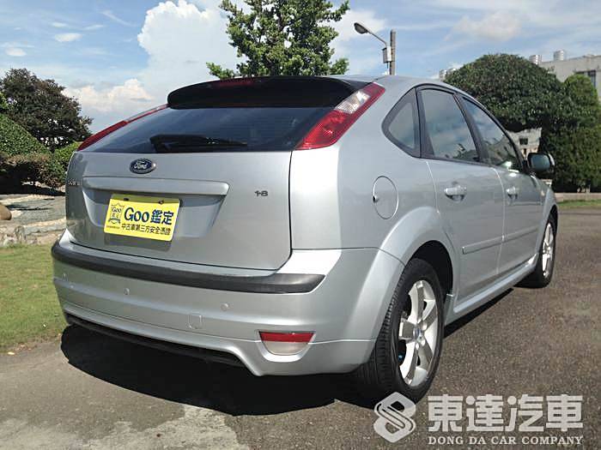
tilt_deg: -5.6
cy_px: 225
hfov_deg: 55.4
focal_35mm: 33
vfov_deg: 42.9
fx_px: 573
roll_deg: +0.6
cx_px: 300
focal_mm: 4.12
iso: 50
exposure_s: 1/2463
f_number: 2.4
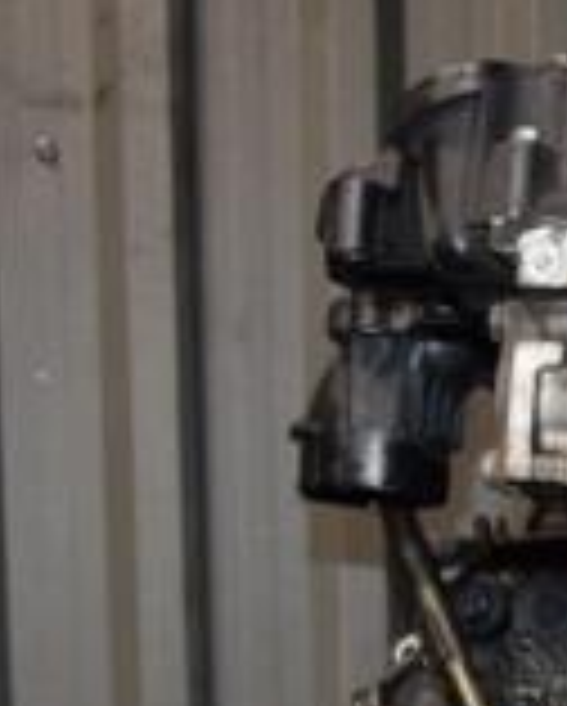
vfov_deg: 16.4
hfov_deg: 13.3
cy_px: 809
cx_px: 693
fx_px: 2361
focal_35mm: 113
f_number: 5
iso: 800
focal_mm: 21
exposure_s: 1/60
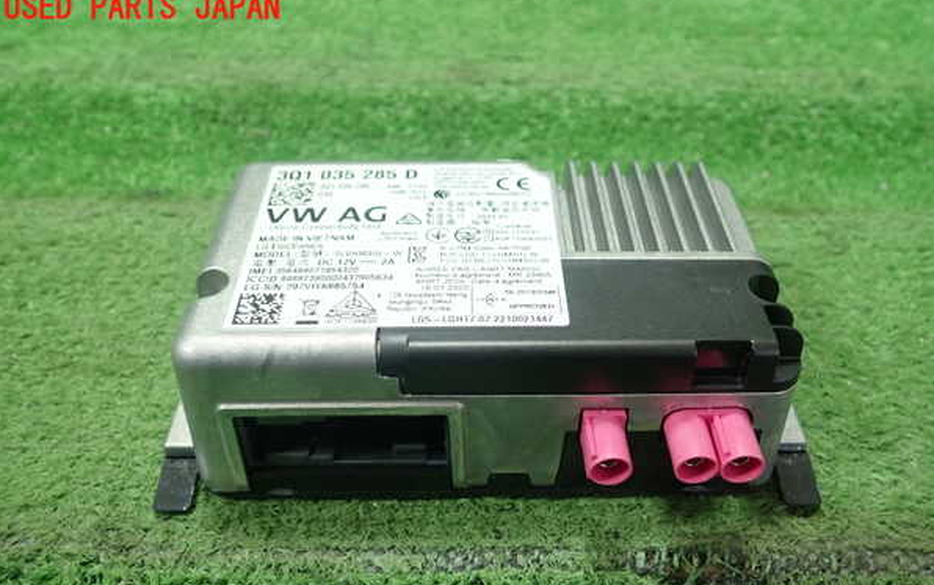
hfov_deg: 59.6
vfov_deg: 39.3
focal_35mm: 32
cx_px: 465
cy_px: 342
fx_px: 815
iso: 320
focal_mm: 5.5
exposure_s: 1/125
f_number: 2.3
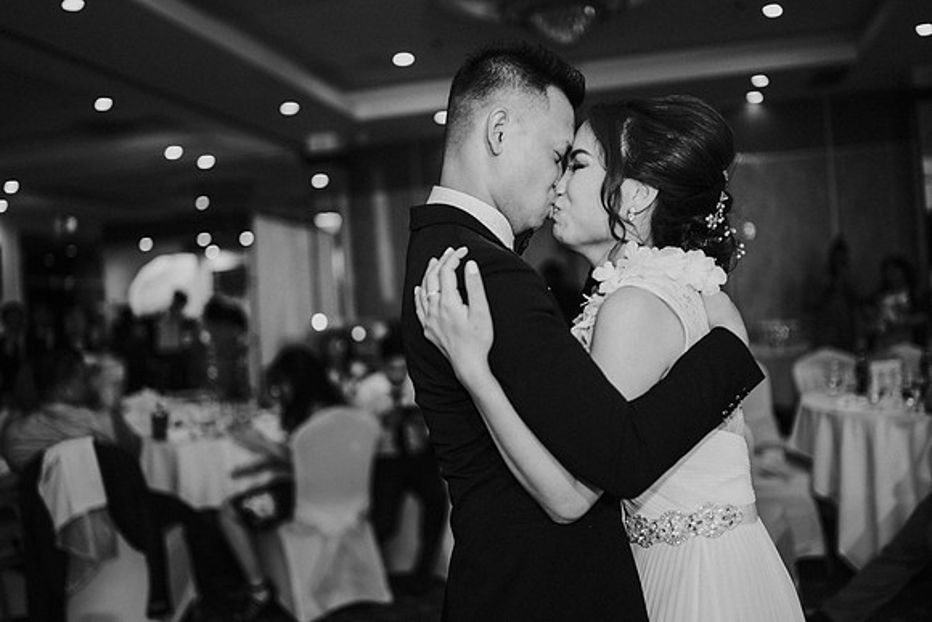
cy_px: 311
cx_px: 466
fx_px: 906
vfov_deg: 37.9
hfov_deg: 54.4
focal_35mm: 35
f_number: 1.4
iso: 160
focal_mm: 35
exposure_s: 1/200
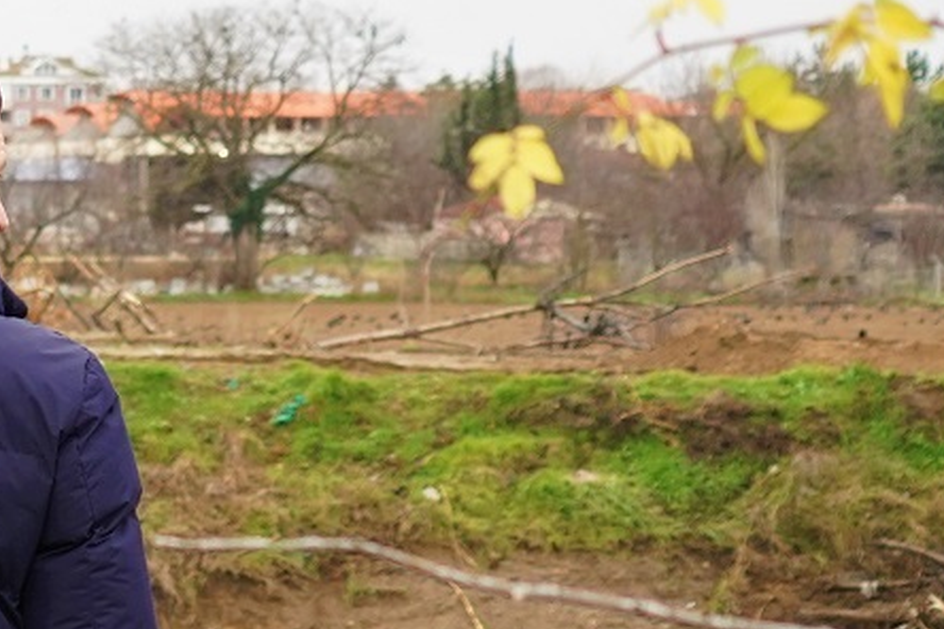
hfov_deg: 10.6
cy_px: 459
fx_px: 4877
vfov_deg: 7.4
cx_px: -593
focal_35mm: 186
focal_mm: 43
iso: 640
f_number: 4.5
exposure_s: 1/320
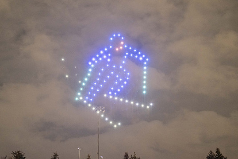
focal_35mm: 41
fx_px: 271
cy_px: 84
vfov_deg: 32.6
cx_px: 118
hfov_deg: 47.4
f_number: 4
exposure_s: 1/1.67
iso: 6400
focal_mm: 38
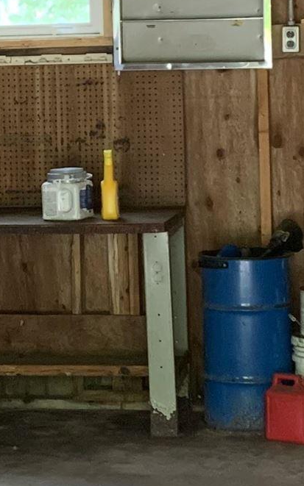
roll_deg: +1.2
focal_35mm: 128
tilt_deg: -0.5
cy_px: 84
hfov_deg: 10.2
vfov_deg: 16.2
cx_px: 40
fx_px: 1697
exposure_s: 1/40
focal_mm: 4.25
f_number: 1.8
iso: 320
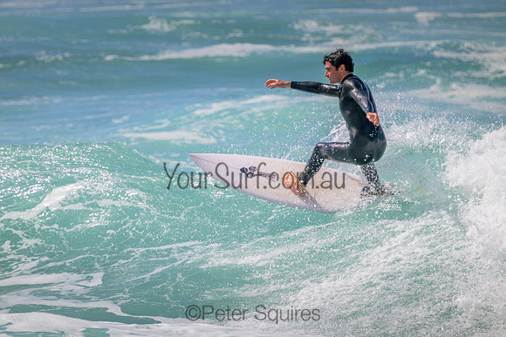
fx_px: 11247
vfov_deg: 1.7
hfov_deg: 2.6
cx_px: 253
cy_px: 168
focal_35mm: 800
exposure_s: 1/1250
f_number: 11
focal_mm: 800
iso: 500
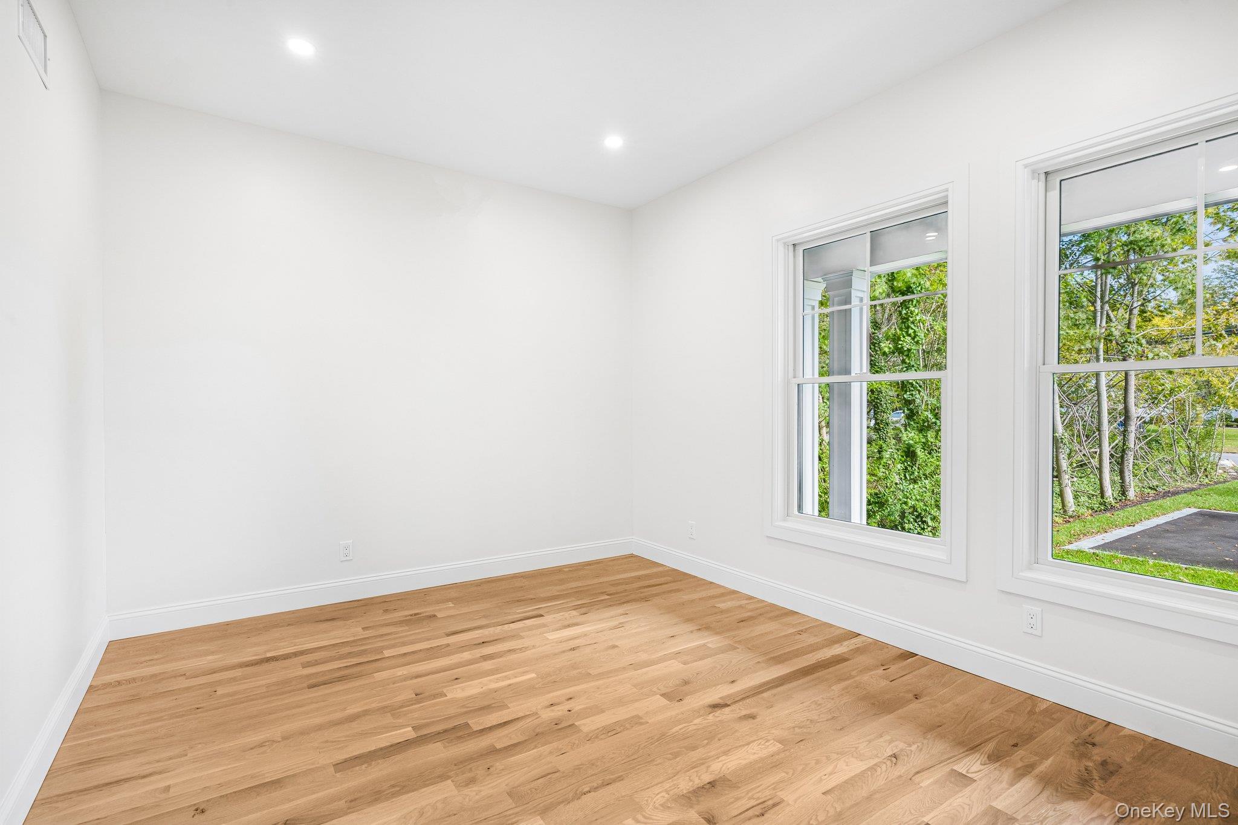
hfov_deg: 93.3
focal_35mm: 17
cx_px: 619
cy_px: 412
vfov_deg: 70.4
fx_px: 585
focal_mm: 17
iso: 200
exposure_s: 1/20
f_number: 9
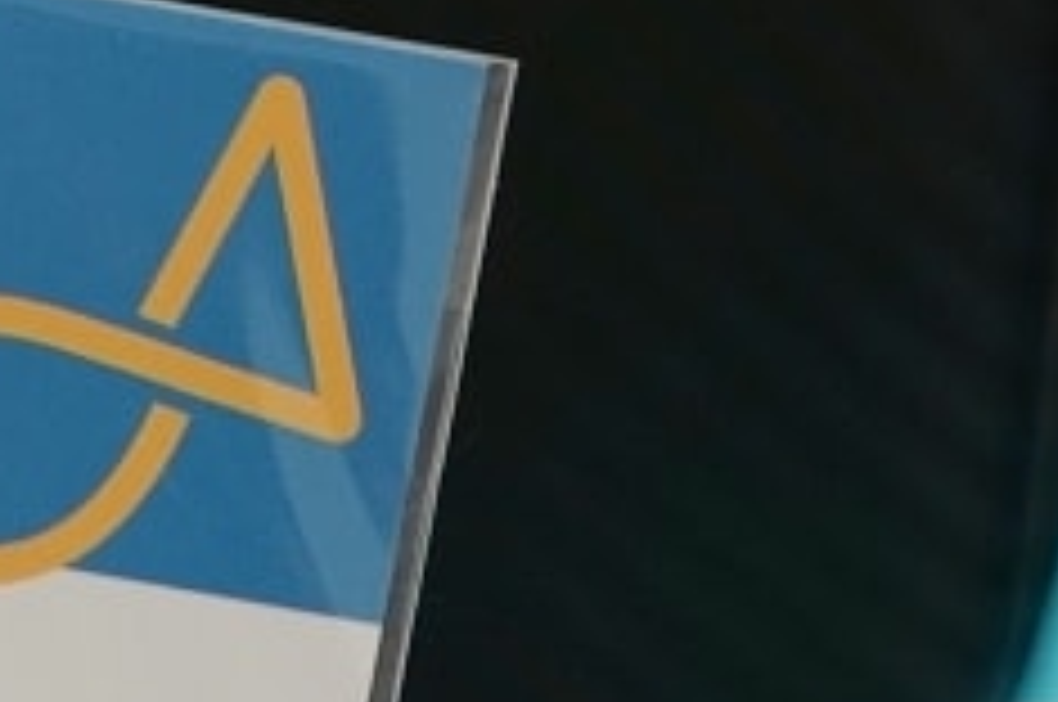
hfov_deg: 8.9
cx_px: -599
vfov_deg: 6.0
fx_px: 6603
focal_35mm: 225
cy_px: 968
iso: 1000
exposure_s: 1/60
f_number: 4
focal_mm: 44
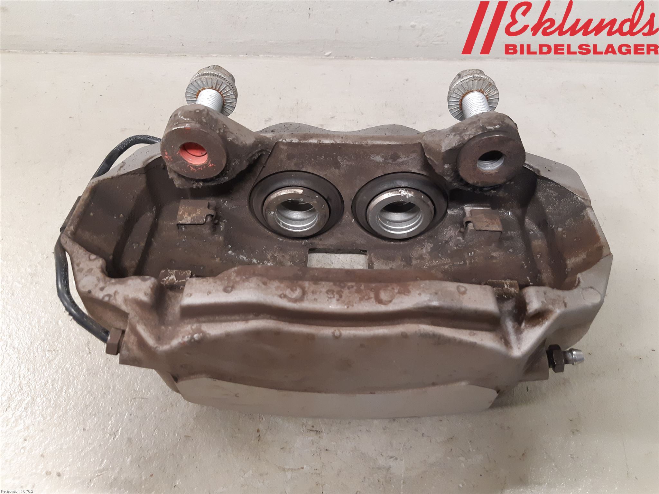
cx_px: 330
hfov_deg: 67.3
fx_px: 495
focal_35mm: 26
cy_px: 247
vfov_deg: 53.1
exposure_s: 1/33
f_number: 1.7
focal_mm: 3.93
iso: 250
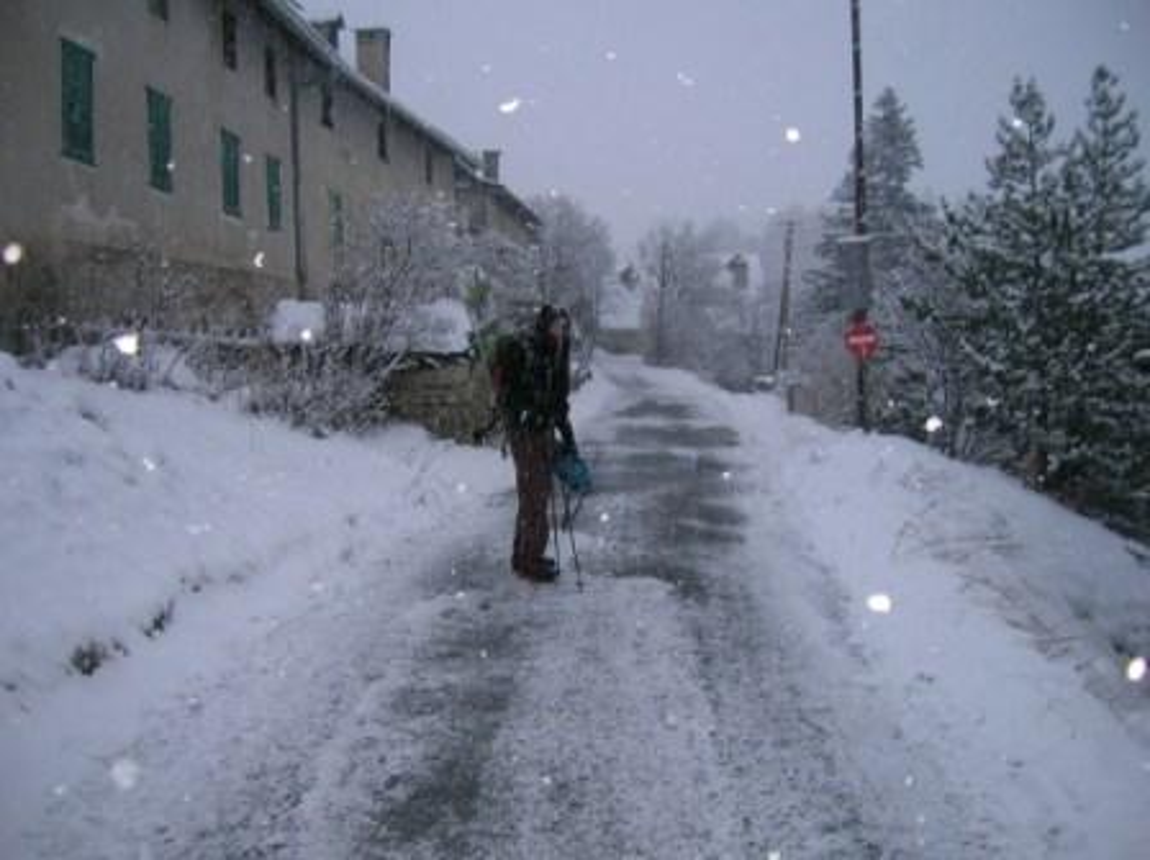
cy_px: 430
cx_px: 575
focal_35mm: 34
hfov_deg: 54.0
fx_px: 1128
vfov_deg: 41.7
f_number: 2.9
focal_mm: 5.7
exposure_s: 1/30
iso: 50
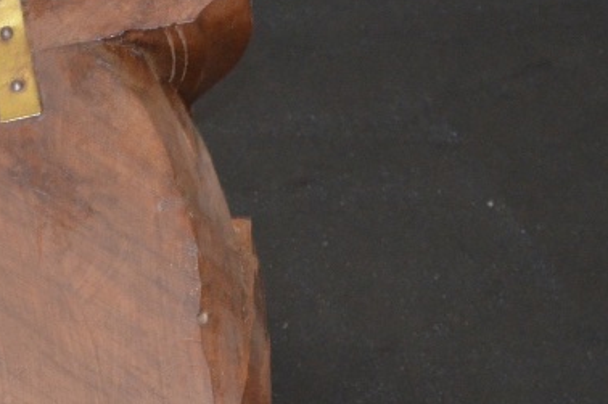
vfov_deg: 5.2
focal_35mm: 262
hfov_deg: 7.8
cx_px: -98
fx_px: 4412
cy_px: 516
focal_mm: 55
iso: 2000
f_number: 5.6
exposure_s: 1/30
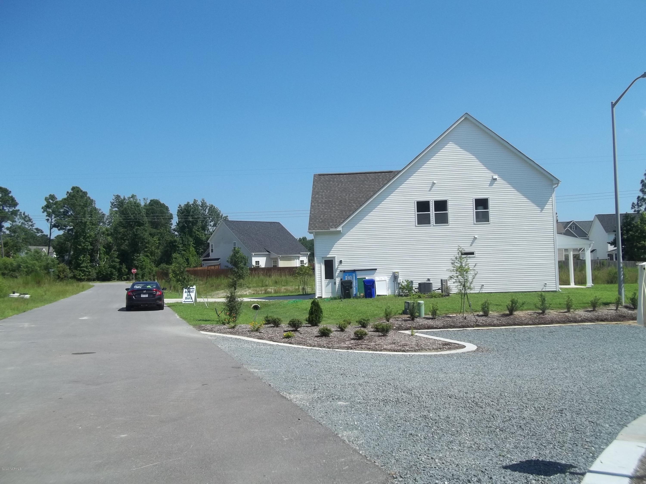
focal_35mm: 32
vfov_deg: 44.2
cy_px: 242
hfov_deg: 56.8
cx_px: 323
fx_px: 597
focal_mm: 5.7
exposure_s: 1/200
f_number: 8.8
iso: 64
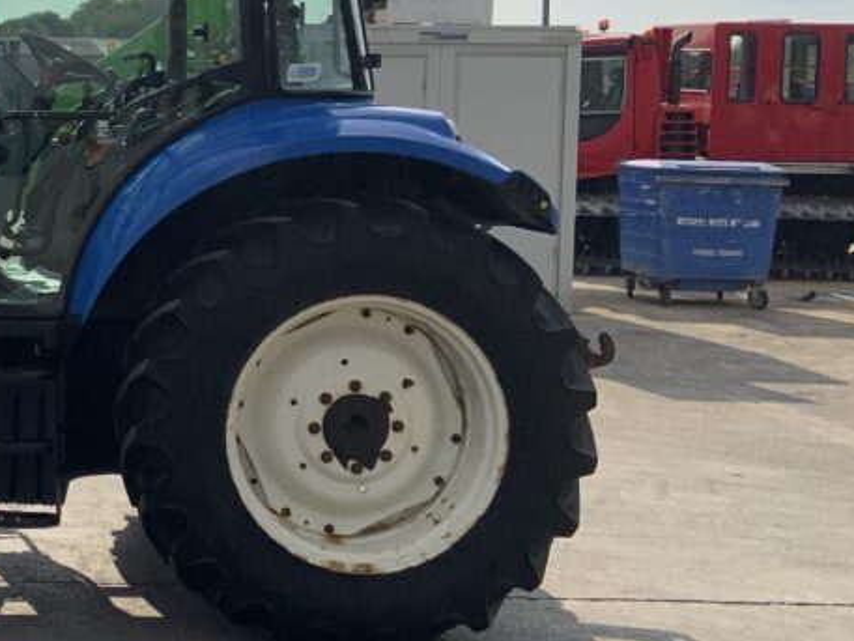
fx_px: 1604
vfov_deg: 22.5
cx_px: -82
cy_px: 194
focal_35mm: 65
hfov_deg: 27.3
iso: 20
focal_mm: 3
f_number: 1.8
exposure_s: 1/4405
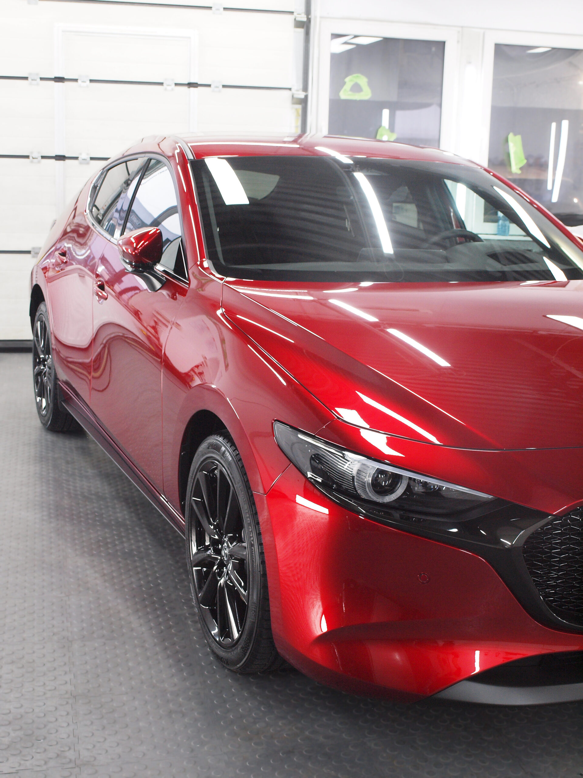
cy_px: 389
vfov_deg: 38.2
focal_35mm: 50
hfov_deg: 29.1
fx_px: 1123
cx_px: 292
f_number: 4.7
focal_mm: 25
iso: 800
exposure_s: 1/50
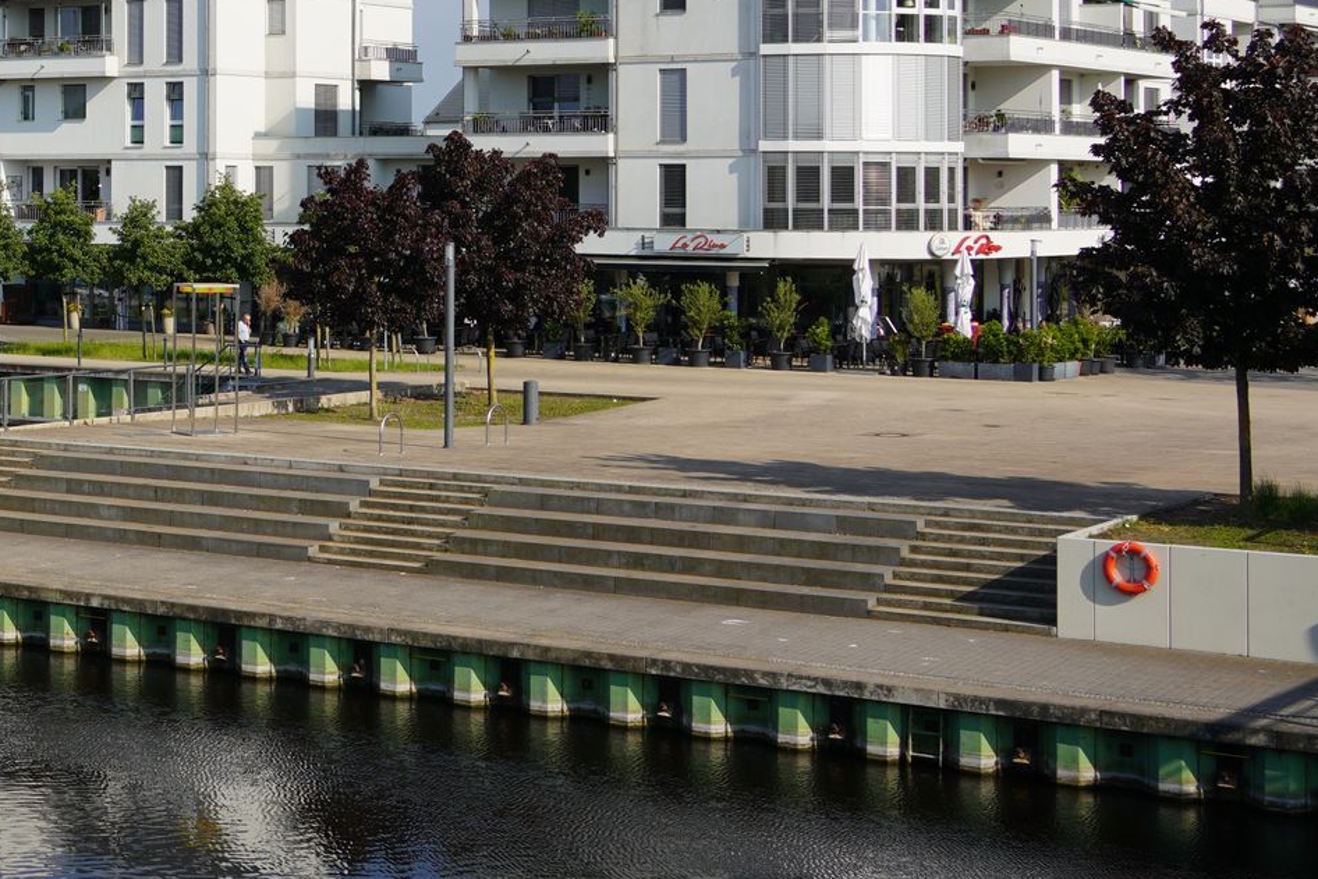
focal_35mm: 74
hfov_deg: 25.2
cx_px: -167
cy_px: 139
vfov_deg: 18.2
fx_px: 2709
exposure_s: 1/200
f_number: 10
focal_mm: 28
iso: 100
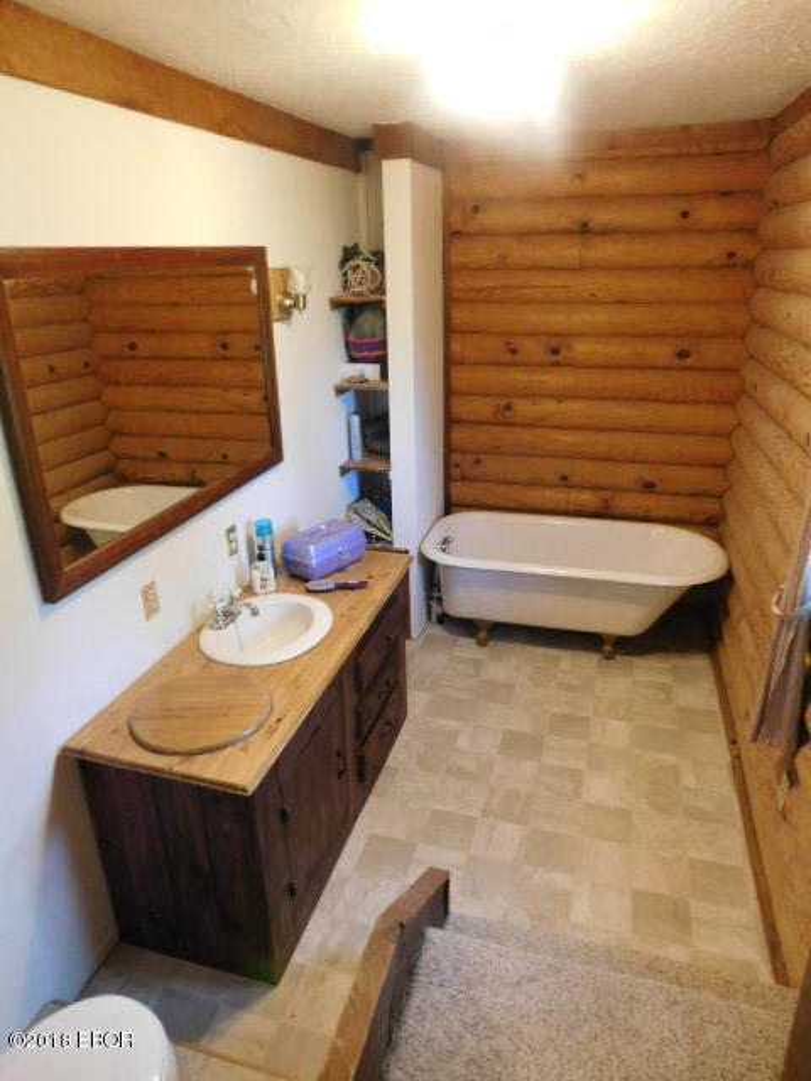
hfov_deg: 58.9
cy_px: 540
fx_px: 718
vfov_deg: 73.9
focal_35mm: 23
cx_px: 406
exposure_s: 1/13
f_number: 3
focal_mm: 4
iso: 400
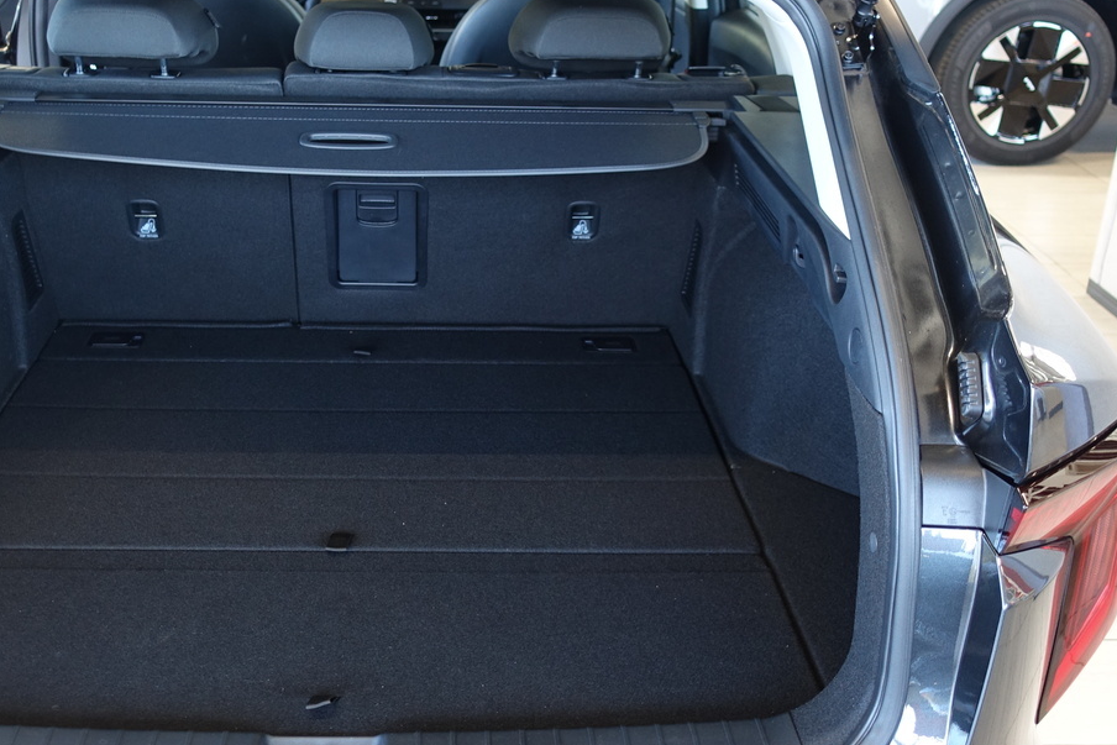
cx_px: 460
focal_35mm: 43
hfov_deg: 45.2
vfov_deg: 31.2
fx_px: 1334
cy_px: 373
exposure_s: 1/30
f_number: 1.8
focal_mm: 8.8
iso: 200
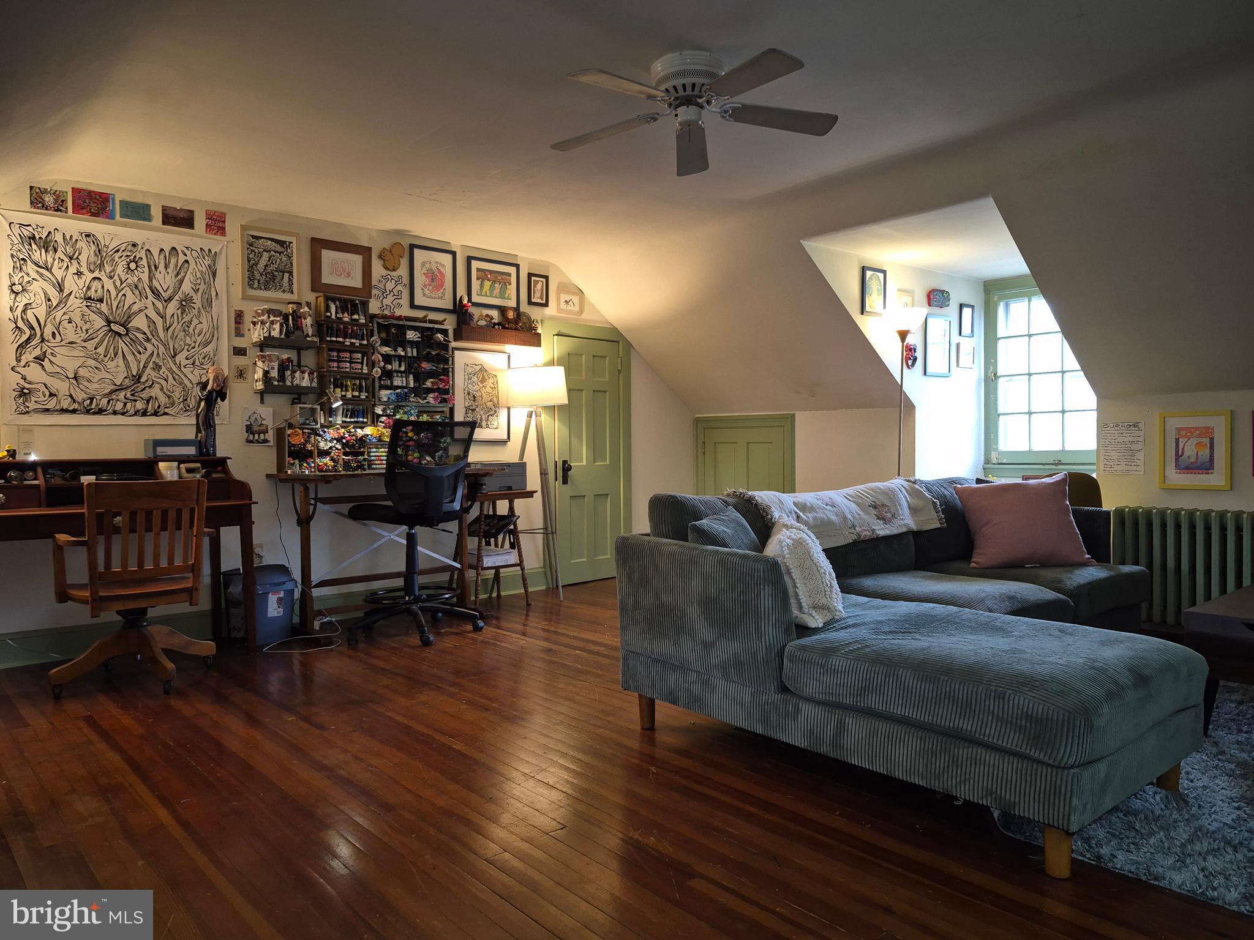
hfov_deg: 73.9
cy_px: 470
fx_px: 833
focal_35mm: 23
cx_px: 627
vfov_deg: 58.9
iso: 100
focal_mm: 5.4
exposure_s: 1/40
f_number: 1.8
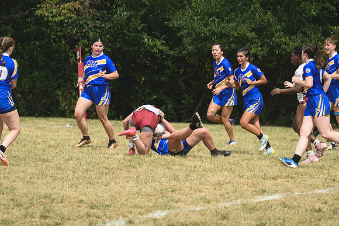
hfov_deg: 4.6
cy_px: 113
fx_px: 4235
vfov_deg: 3.1
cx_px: 170
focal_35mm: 450
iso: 180
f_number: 5.6
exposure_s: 1/1000
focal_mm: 300
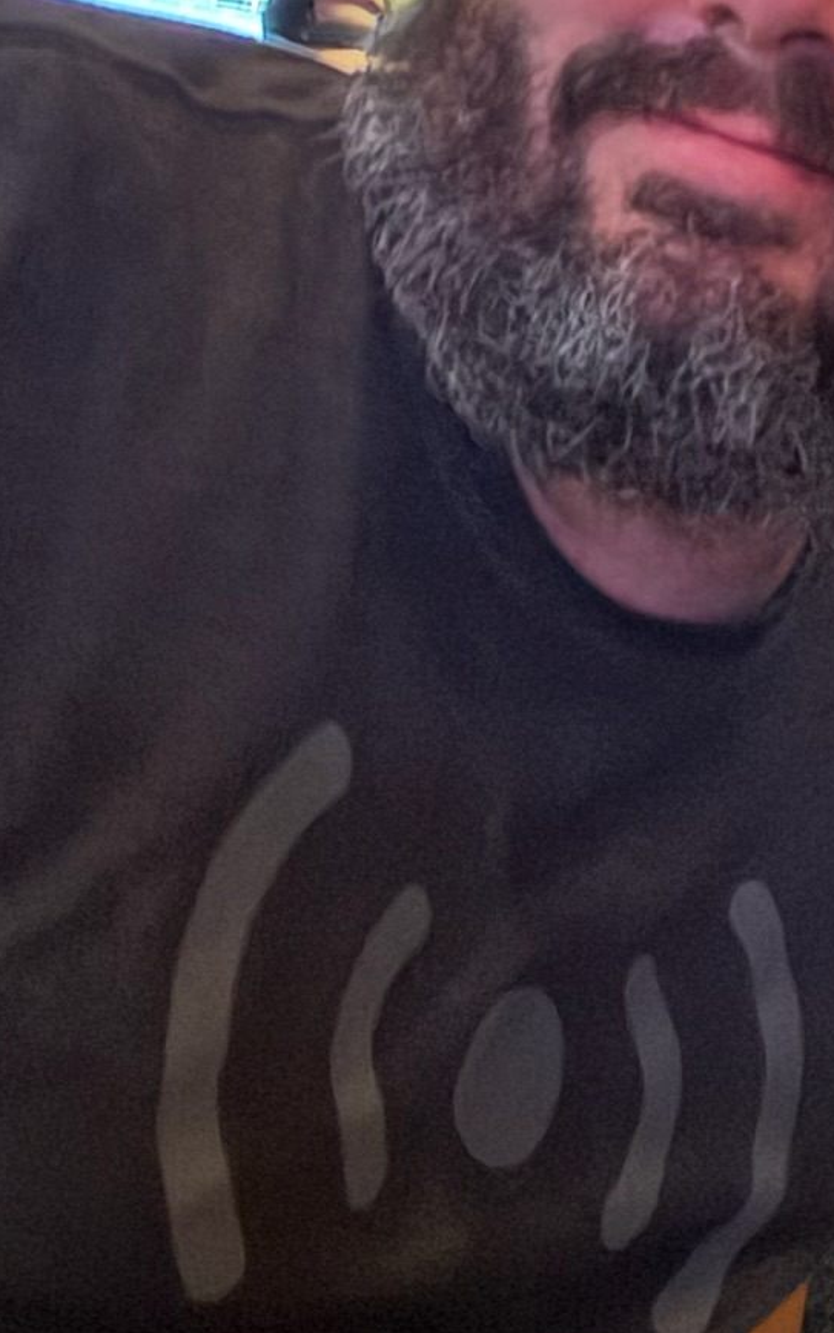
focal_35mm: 75
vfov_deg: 26.6
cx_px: 854
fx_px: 2726
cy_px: 146
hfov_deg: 17.0
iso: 1000
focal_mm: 2.71
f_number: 1.9
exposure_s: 1/15
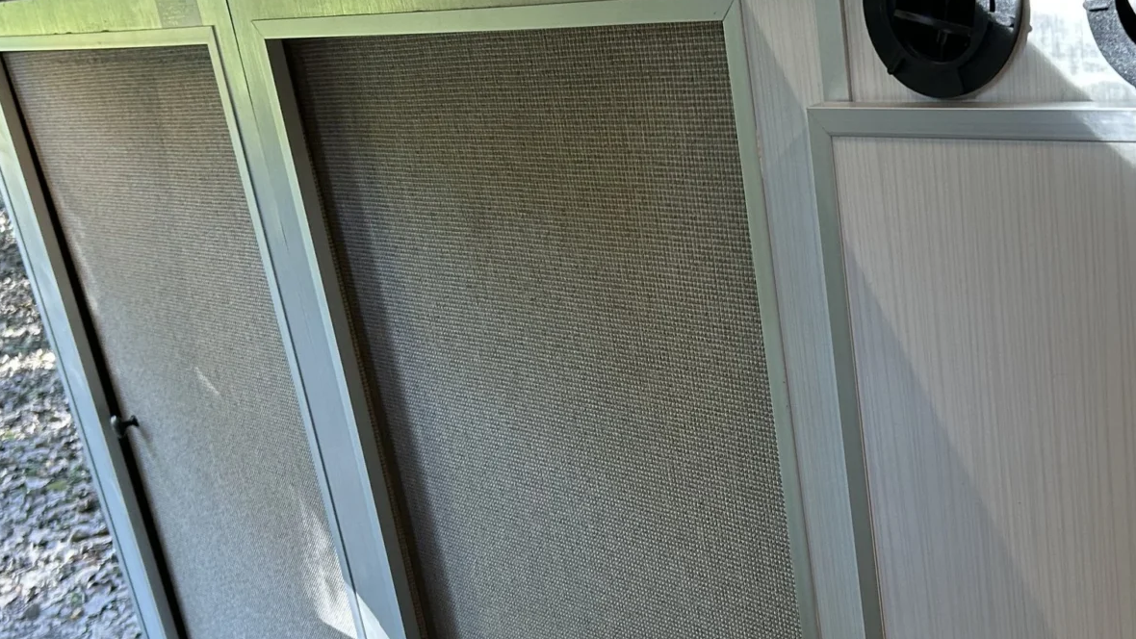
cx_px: 752
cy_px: 401
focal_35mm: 48
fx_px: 1446
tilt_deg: -19.5
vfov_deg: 24.9
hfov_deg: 42.3
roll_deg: +8.2
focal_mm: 5.7
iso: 125
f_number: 1.5
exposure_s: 1/90
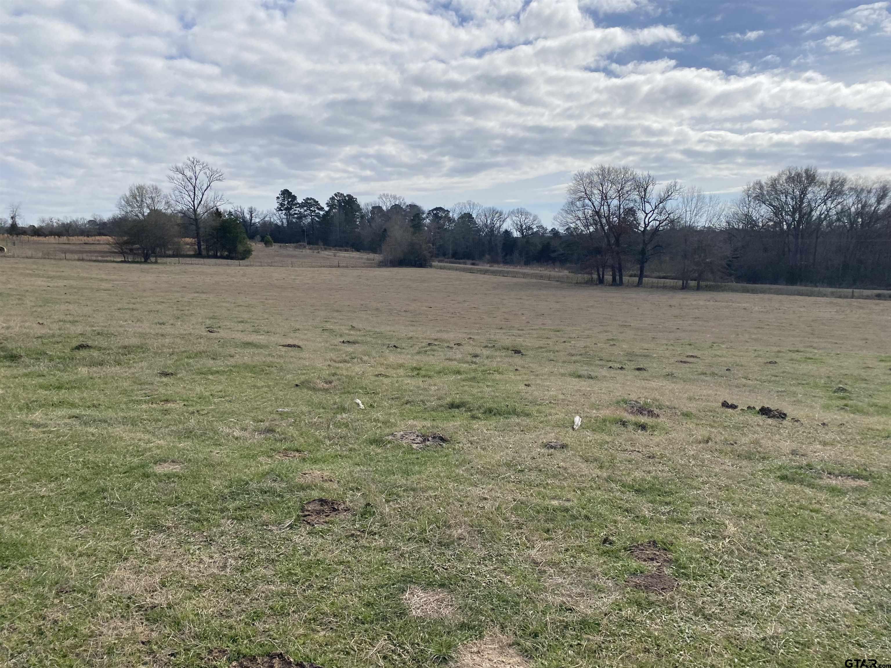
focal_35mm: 26
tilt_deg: -7.6
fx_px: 669
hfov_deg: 67.3
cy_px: 334
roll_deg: +2.5
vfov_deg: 53.1
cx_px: 446
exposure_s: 1/4115
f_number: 1.8
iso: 32
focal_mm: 4.25
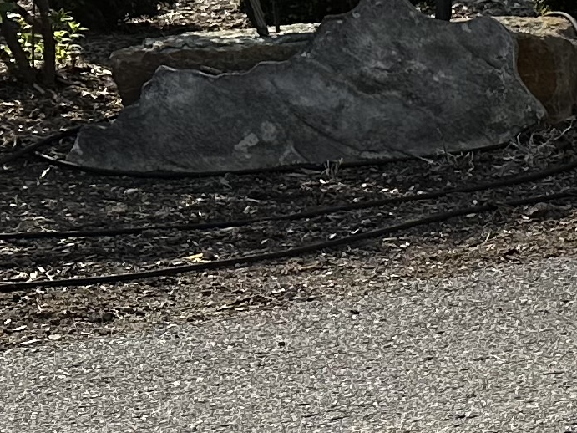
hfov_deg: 10.9
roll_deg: -1.2
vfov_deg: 10.6
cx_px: 1575
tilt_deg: -11.9
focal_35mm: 140
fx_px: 2333
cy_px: 347
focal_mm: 6.86
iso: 80
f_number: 1.78
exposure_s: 1/2882
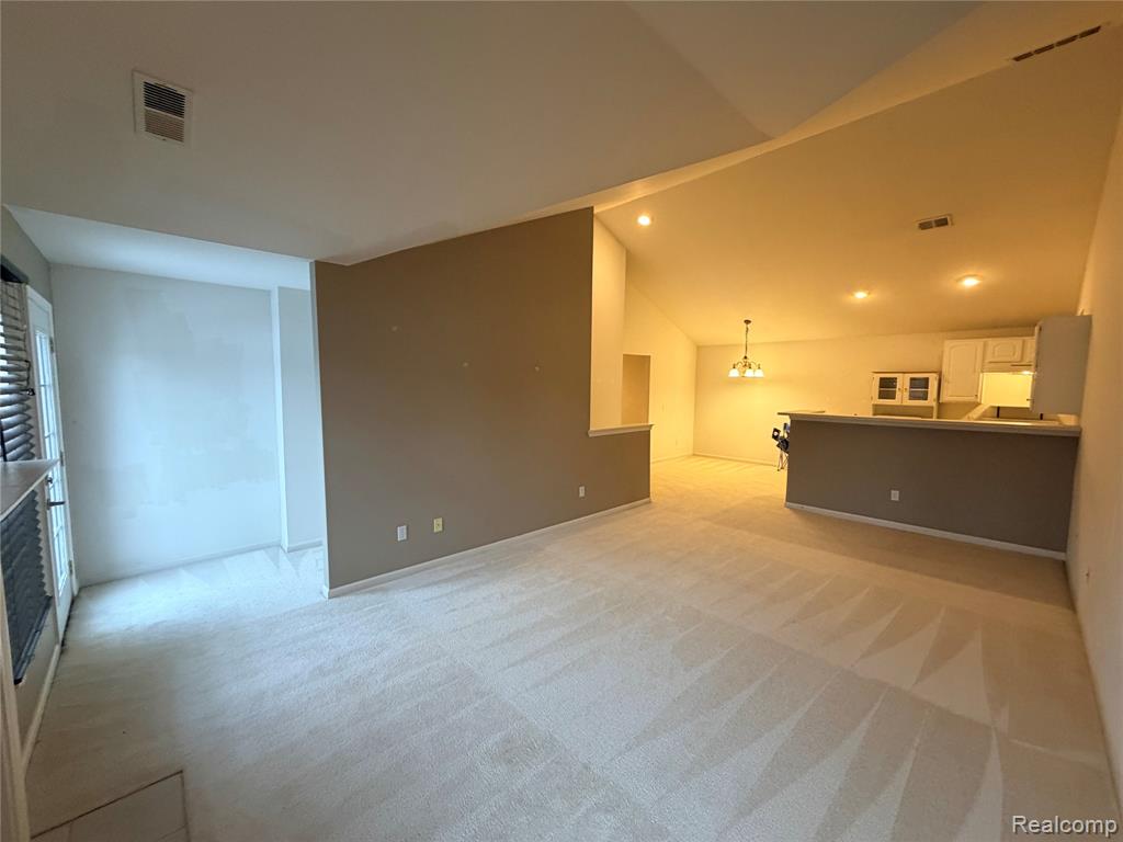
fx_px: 454
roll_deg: +0.2
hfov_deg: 102.1
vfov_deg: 85.7
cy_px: 421
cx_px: 562
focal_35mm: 14
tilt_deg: -4.6
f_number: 2.2
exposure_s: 1/60
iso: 320
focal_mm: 2.22
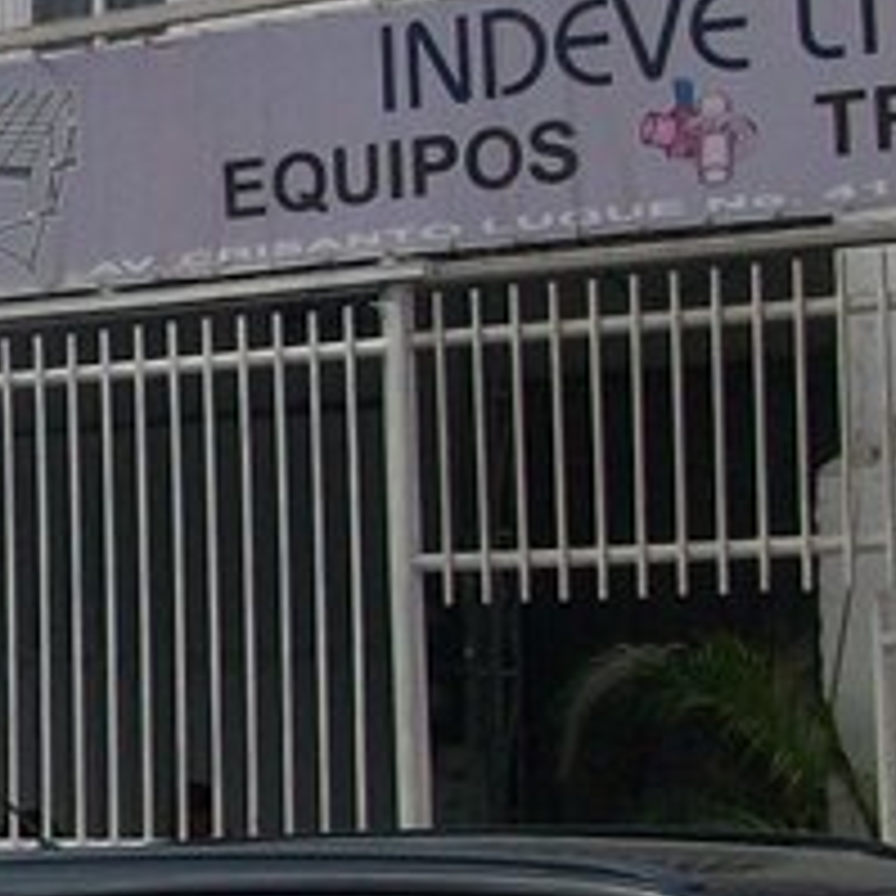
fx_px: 4539
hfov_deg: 10.7
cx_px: -635
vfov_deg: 11.2
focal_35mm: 155
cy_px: 104
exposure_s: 1/481
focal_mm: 5.7
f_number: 5.5
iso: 64
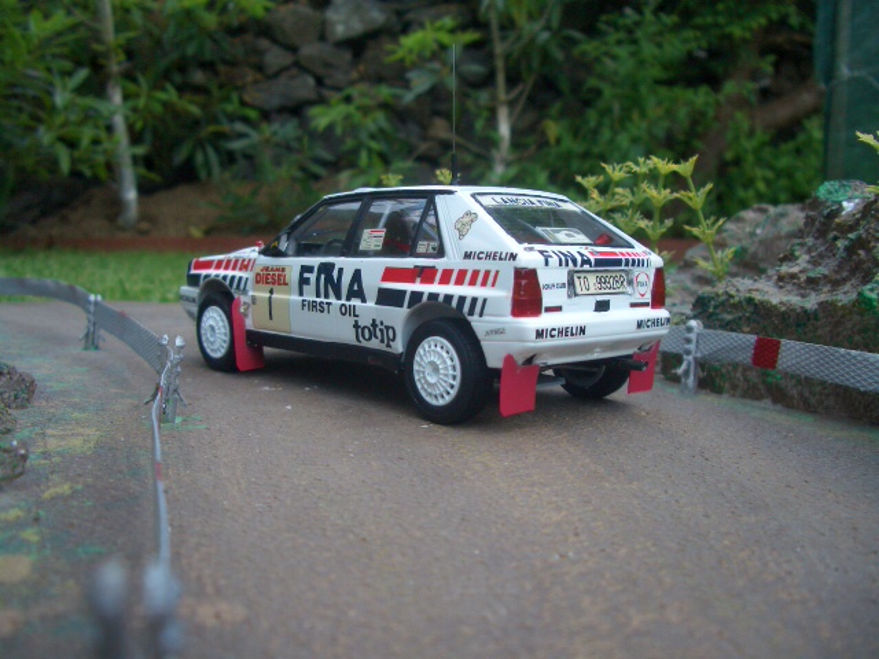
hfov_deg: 52.6
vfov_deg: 40.7
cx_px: 440
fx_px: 889
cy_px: 330
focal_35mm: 35
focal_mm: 5.8
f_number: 2.6
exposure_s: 1/30
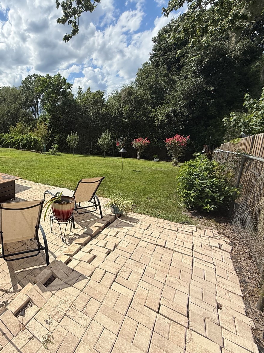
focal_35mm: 19
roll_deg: -0.7
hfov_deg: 61.6
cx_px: 44
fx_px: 193
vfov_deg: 84.7
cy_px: 175
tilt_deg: -13.6
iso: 50
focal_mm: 2.22
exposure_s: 1/2024
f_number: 2.2
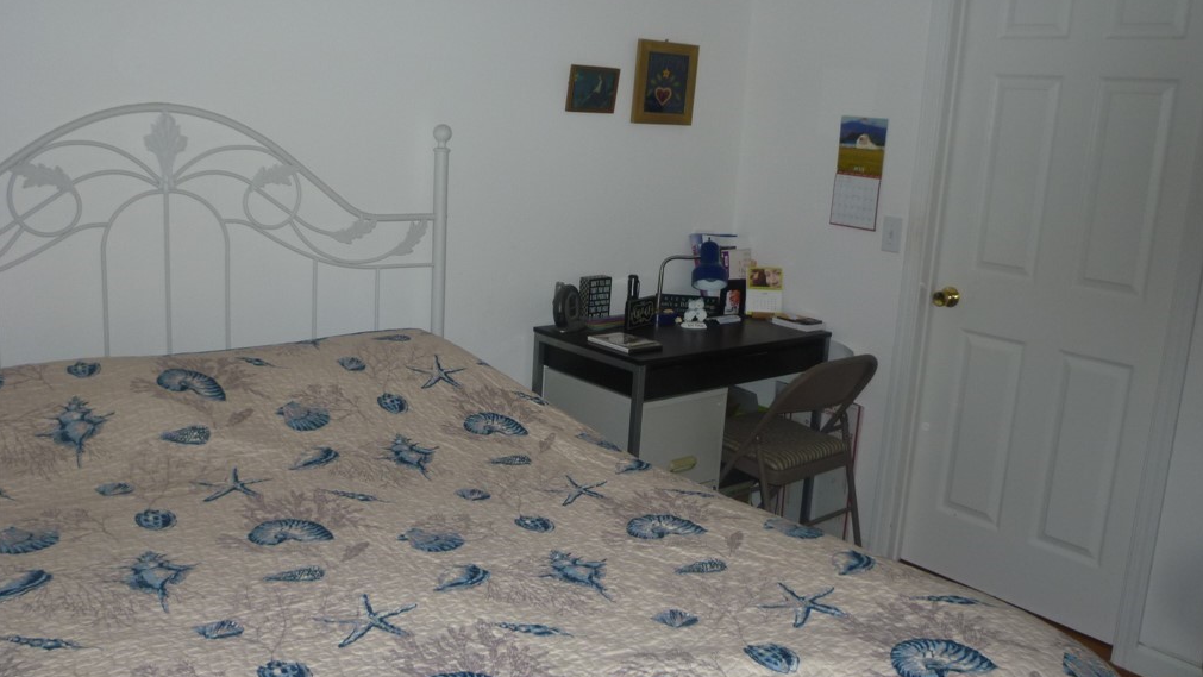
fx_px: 1021
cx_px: 606
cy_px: 327
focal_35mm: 32
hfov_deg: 61.0
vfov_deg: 36.7
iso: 100
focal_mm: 5.2
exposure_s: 1/30
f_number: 3.3
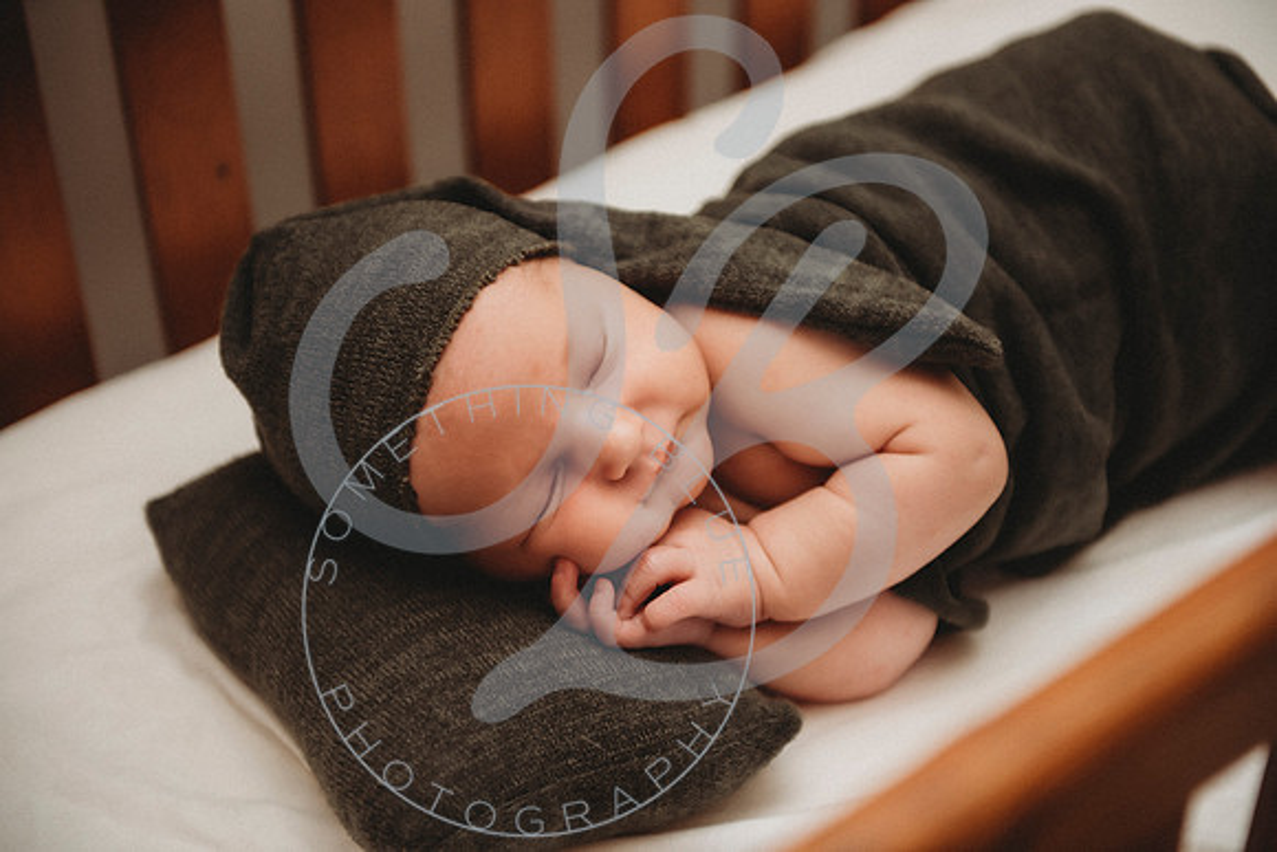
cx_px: 638
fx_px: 2484
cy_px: 426
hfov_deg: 28.8
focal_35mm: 70
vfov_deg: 19.5
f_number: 2.8
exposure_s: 1/125
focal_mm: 70
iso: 400
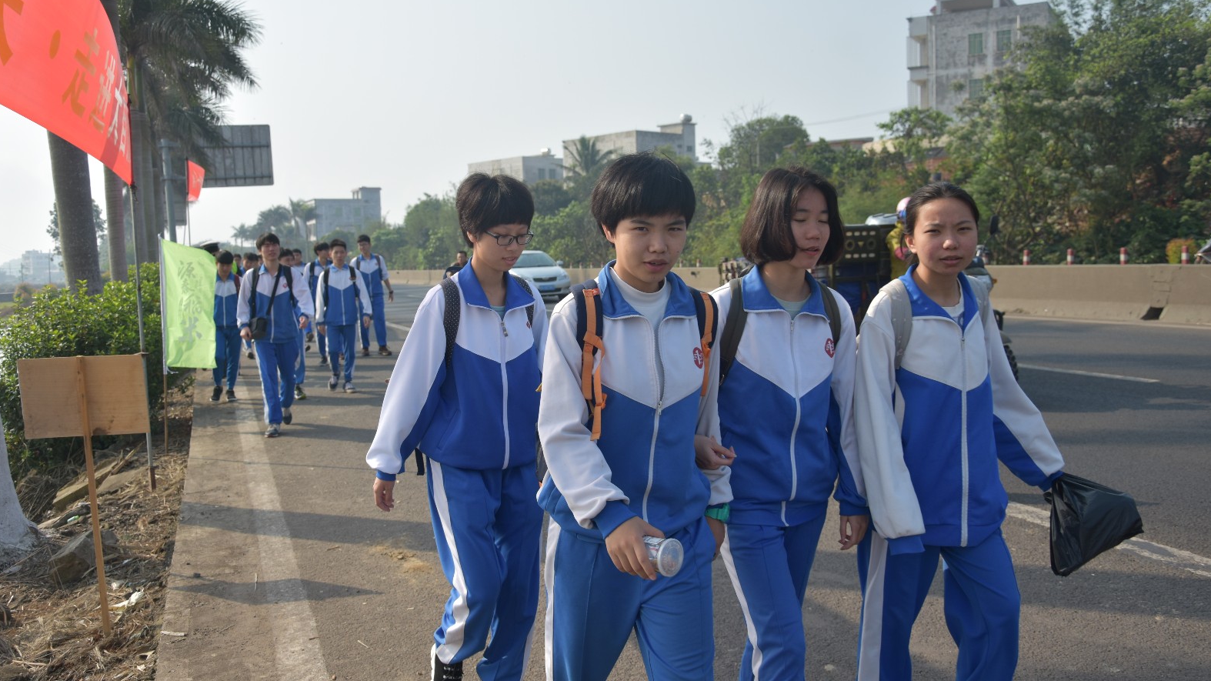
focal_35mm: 34
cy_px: 352
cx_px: 606
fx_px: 1077
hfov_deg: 58.7
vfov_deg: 35.1
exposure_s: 1/640
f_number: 4.5
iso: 100
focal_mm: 21
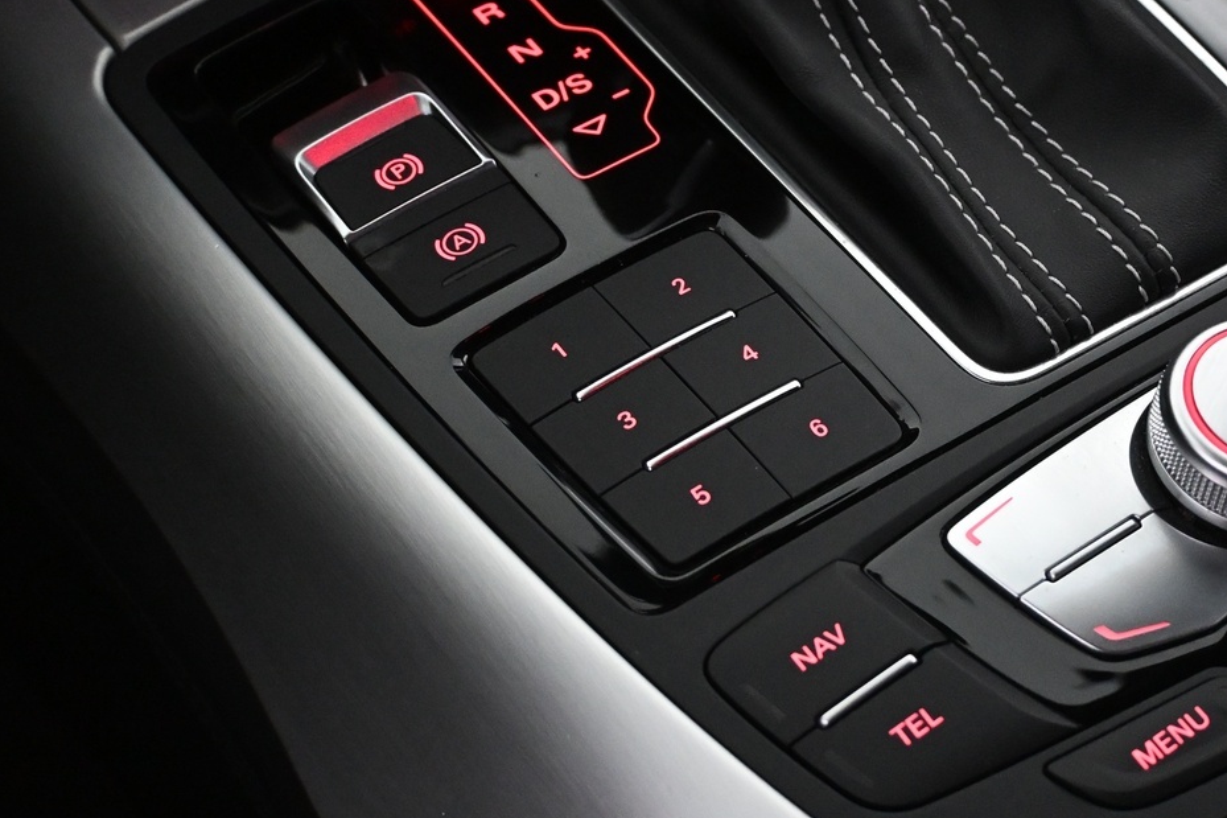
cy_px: 346
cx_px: 917
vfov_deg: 20.0
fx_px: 2317
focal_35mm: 68
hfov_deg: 29.2
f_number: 4.5
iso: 4000
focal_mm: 26
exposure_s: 1/60
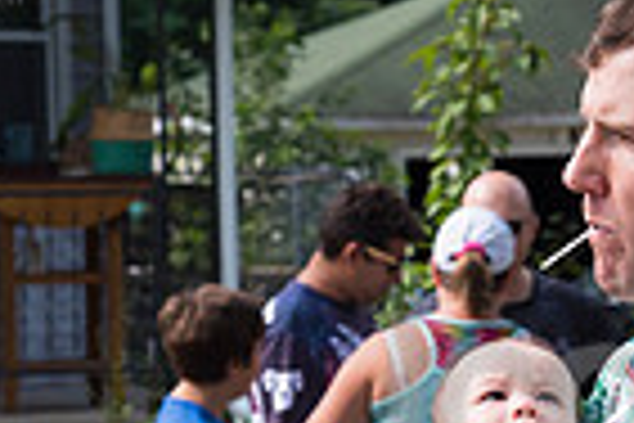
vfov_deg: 4.8
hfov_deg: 7.2
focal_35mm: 287
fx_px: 5054
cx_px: 526
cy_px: 470
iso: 320
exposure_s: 1/500
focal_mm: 70
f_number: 6.3
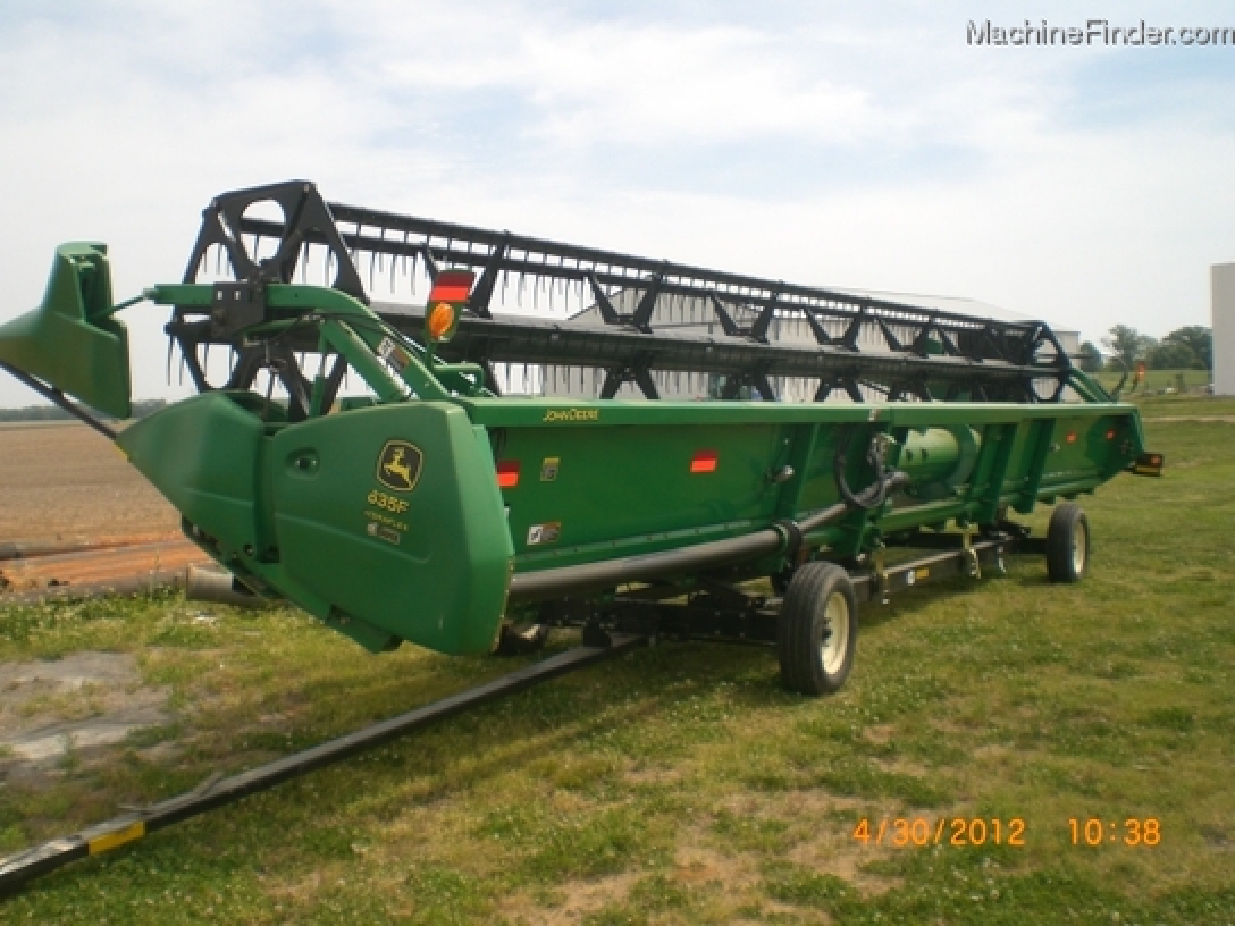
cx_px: 618
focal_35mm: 38
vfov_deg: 37.7
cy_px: 463
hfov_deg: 49.0
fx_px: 1356
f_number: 4.4
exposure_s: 1/500
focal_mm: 6.3
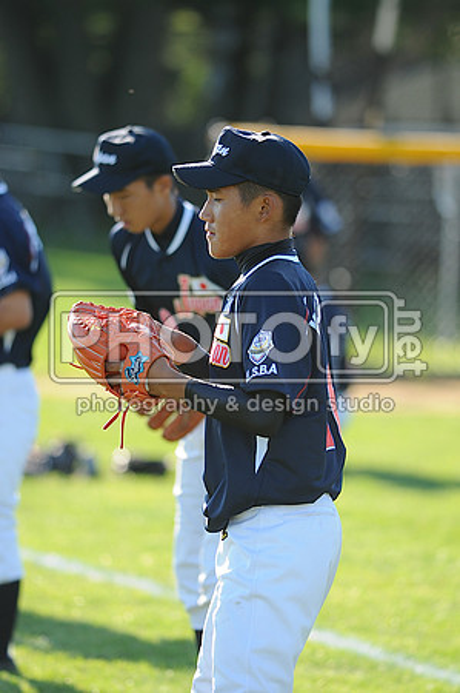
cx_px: 230
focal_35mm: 450
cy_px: 346
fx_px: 8644
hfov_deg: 3.0
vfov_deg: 4.6
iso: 200
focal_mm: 300
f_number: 4
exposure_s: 1/500
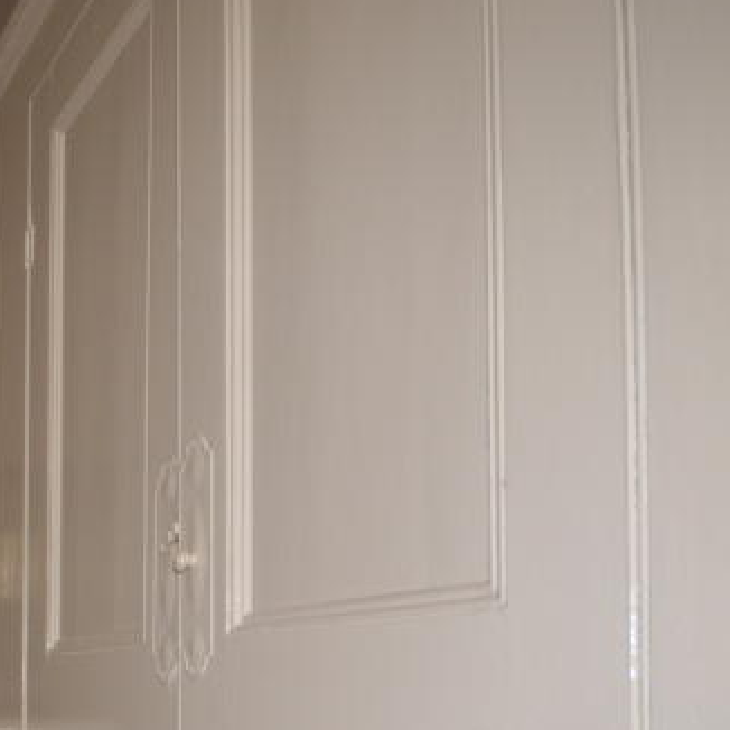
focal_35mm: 40
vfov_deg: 38.9
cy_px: 658
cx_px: -334
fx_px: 954
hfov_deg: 28.8
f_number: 4
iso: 500
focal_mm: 10
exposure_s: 1/60
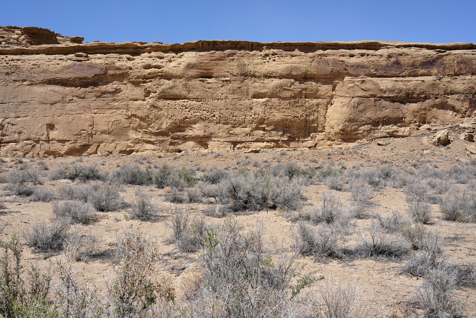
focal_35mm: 34
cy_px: 159
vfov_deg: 38.9
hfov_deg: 55.8
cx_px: 238
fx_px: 450
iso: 100
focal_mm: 34
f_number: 16
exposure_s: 1/100
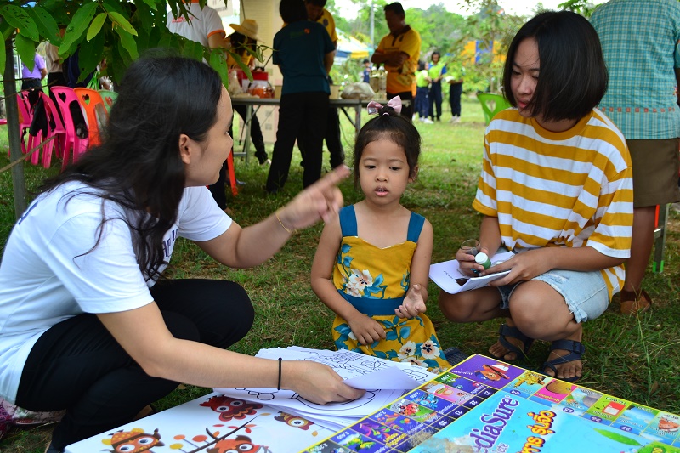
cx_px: 340
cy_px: 226
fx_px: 680
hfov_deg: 53.1
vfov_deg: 36.9
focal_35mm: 36
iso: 100
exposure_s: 1/100
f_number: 5
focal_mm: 24
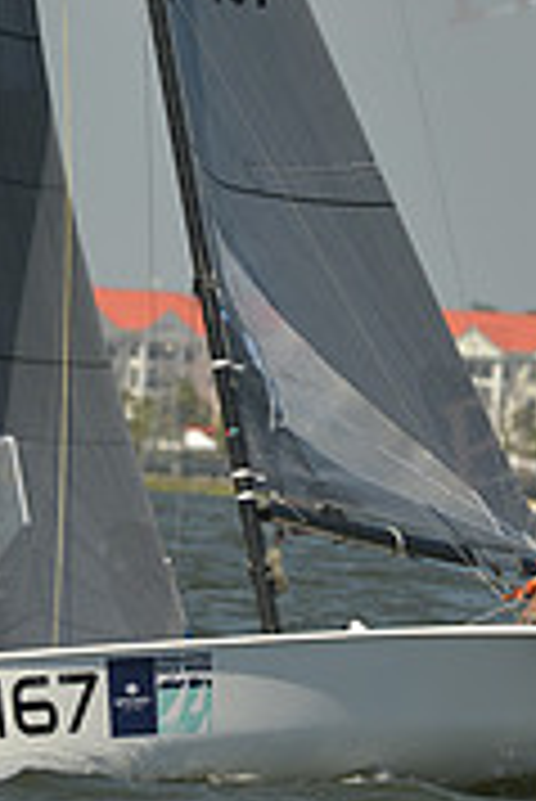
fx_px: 22511
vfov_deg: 2.0
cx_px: 209
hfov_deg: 1.4
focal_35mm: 1010
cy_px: 207
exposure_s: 1/1600
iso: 280
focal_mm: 310
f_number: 8
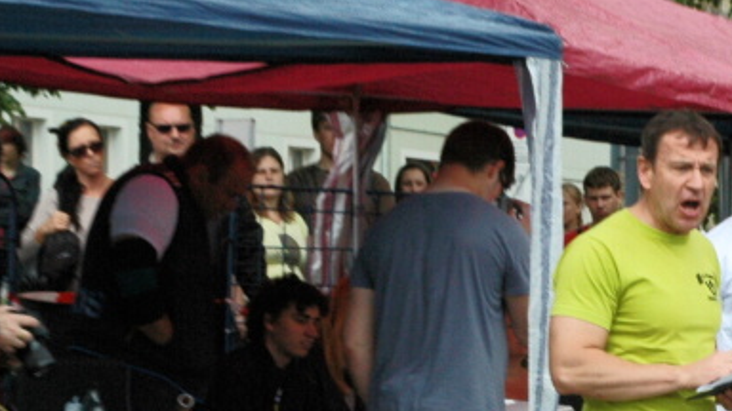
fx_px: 3086
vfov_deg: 7.5
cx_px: 759
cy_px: 601
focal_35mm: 159
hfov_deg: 13.3
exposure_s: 1/400
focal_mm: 38
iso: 500
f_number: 10
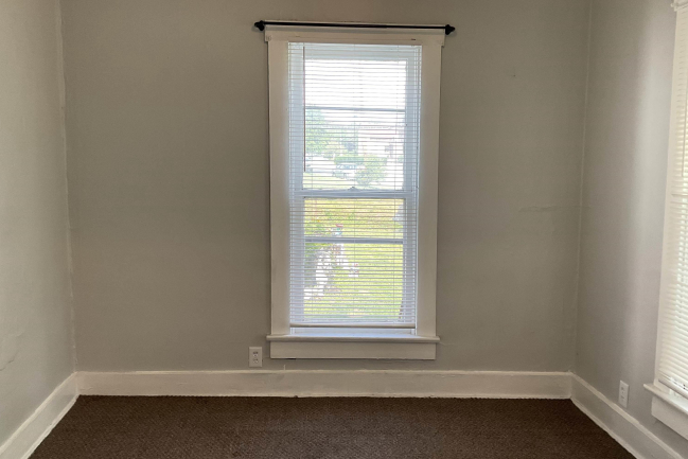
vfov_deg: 42.3
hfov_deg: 60.3
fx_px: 593
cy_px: 220
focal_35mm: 31
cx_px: 347
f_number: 1.8
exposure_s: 1/120
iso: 50
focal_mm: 3
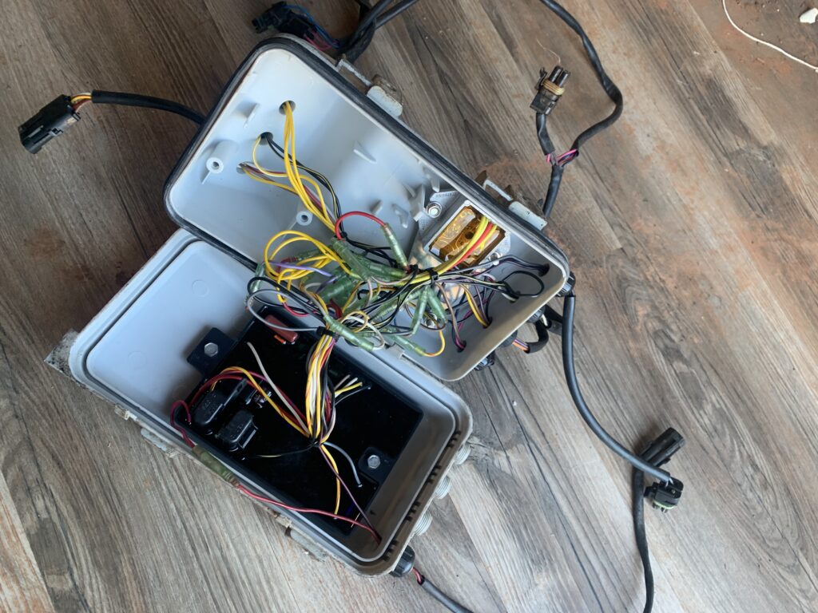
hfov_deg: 67.3
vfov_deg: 53.1
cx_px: 409
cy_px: 306
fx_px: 614
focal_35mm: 26
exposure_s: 1/60
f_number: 1.8
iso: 64
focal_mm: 4.25
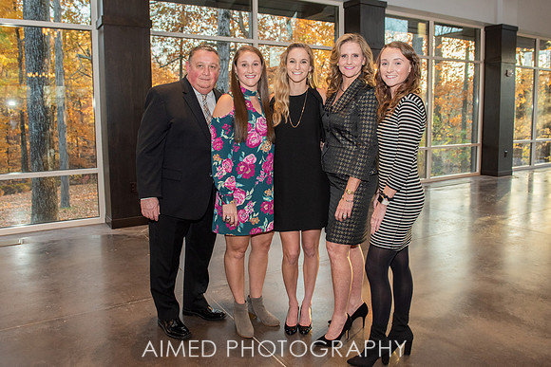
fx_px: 433
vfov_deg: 45.9
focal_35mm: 28
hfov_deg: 65.0
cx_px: 283
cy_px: 157
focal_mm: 24
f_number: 4
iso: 640
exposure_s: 1/250
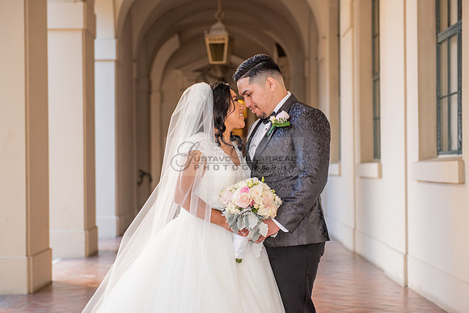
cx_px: 234
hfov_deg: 25.8
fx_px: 1025
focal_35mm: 79
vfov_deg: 17.4
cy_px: 157
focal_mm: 70
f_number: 2.8
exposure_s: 1/160
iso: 800
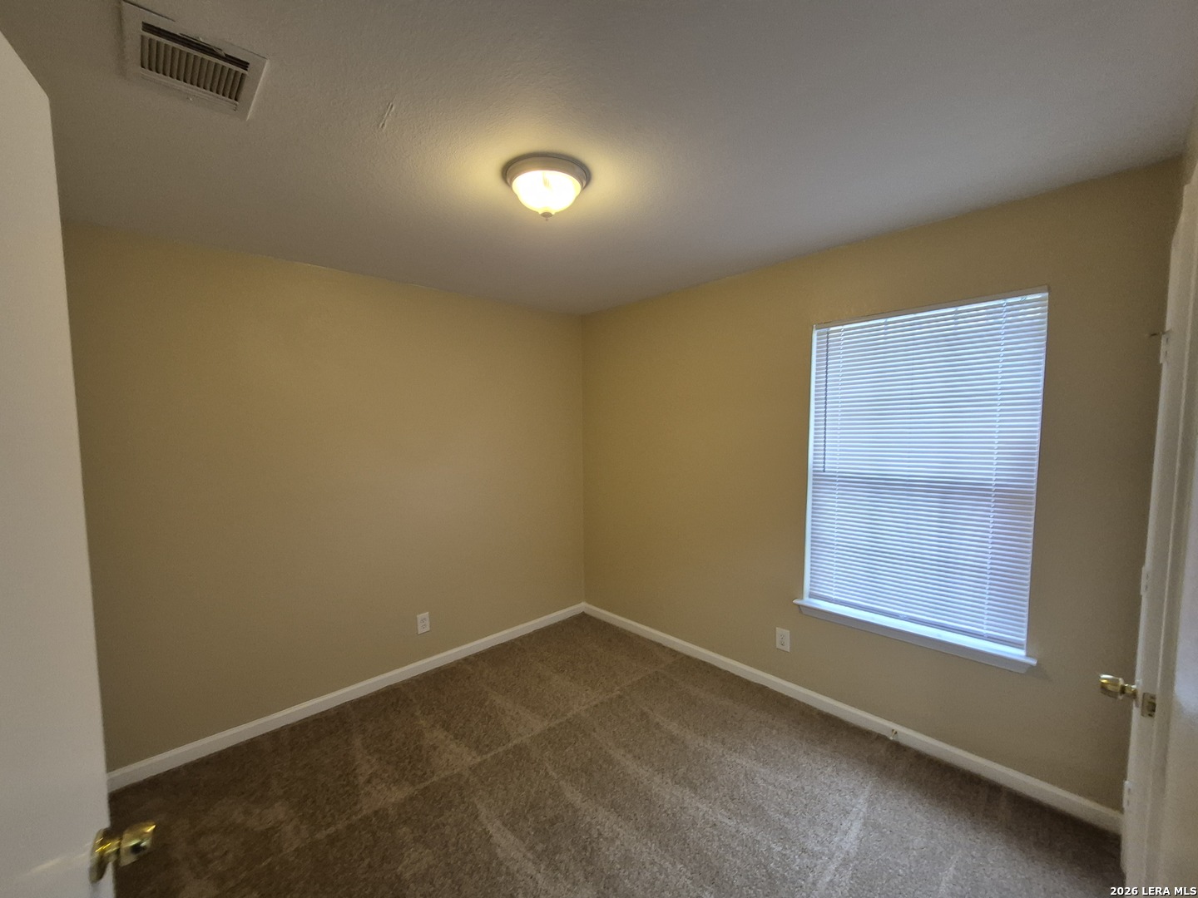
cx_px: 599
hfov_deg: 106.2
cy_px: 449
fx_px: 450
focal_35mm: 13
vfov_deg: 89.9
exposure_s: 1/60
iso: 250
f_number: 2.2
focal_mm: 1.74
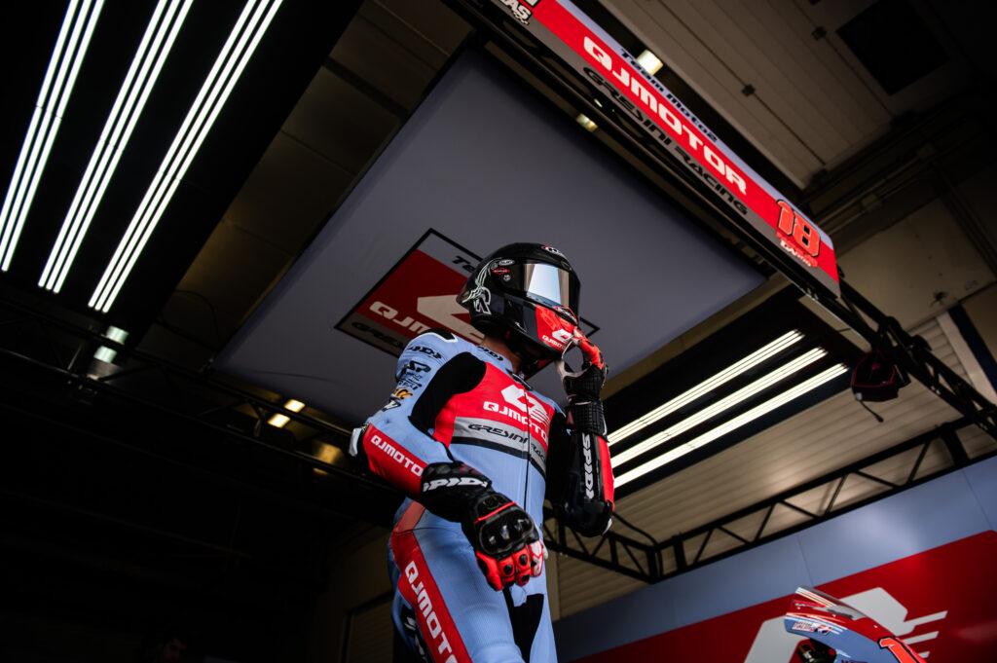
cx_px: 498
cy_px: 332
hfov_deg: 73.8
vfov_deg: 53.1
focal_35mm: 24
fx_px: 664
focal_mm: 24
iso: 200
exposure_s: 1/500
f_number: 2.8
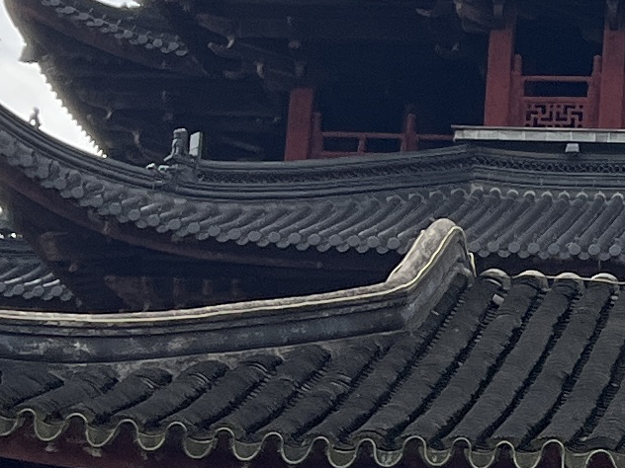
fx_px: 2997
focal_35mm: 166
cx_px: 909
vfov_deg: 8.9
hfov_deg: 11.5
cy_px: 172
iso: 50
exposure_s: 1/6579
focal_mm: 5.7
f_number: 1.5
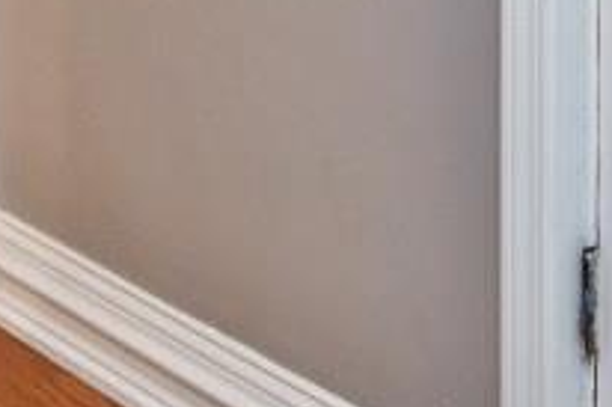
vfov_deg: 11.3
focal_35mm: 102
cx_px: 428
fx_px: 1733
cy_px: -550
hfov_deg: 19.9
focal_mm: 14
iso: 400
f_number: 4
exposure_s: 1/60
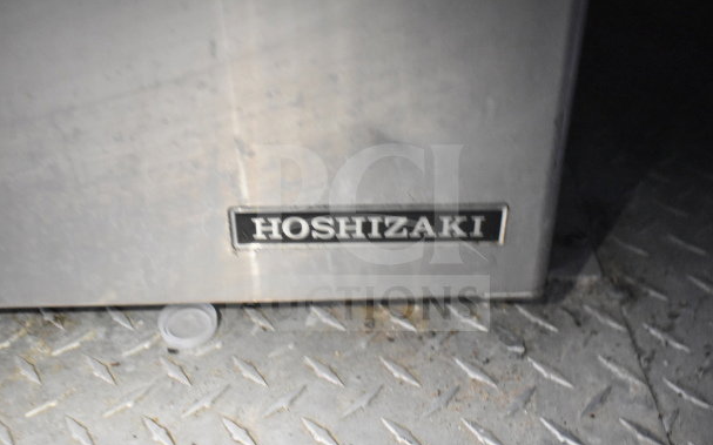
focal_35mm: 42
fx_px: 806
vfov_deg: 30.9
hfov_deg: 47.7
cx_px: 357
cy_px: 238
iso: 5600
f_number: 4
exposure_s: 1/40
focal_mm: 27
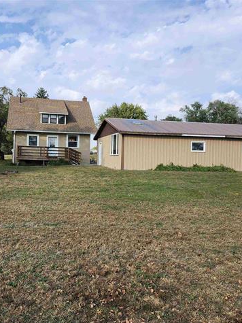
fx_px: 289
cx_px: 90
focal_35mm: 31
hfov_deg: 45.0
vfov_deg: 58.4
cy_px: 163
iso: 25
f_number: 1.8
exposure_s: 1/1215
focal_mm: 5.54
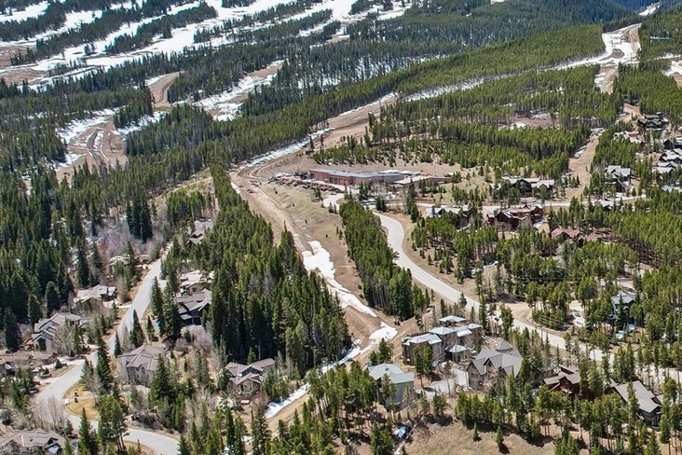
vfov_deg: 26.4
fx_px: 966
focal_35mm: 51
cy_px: 284
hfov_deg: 33.6
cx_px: 760
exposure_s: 1/2000
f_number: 2.8
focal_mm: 8.4
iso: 120
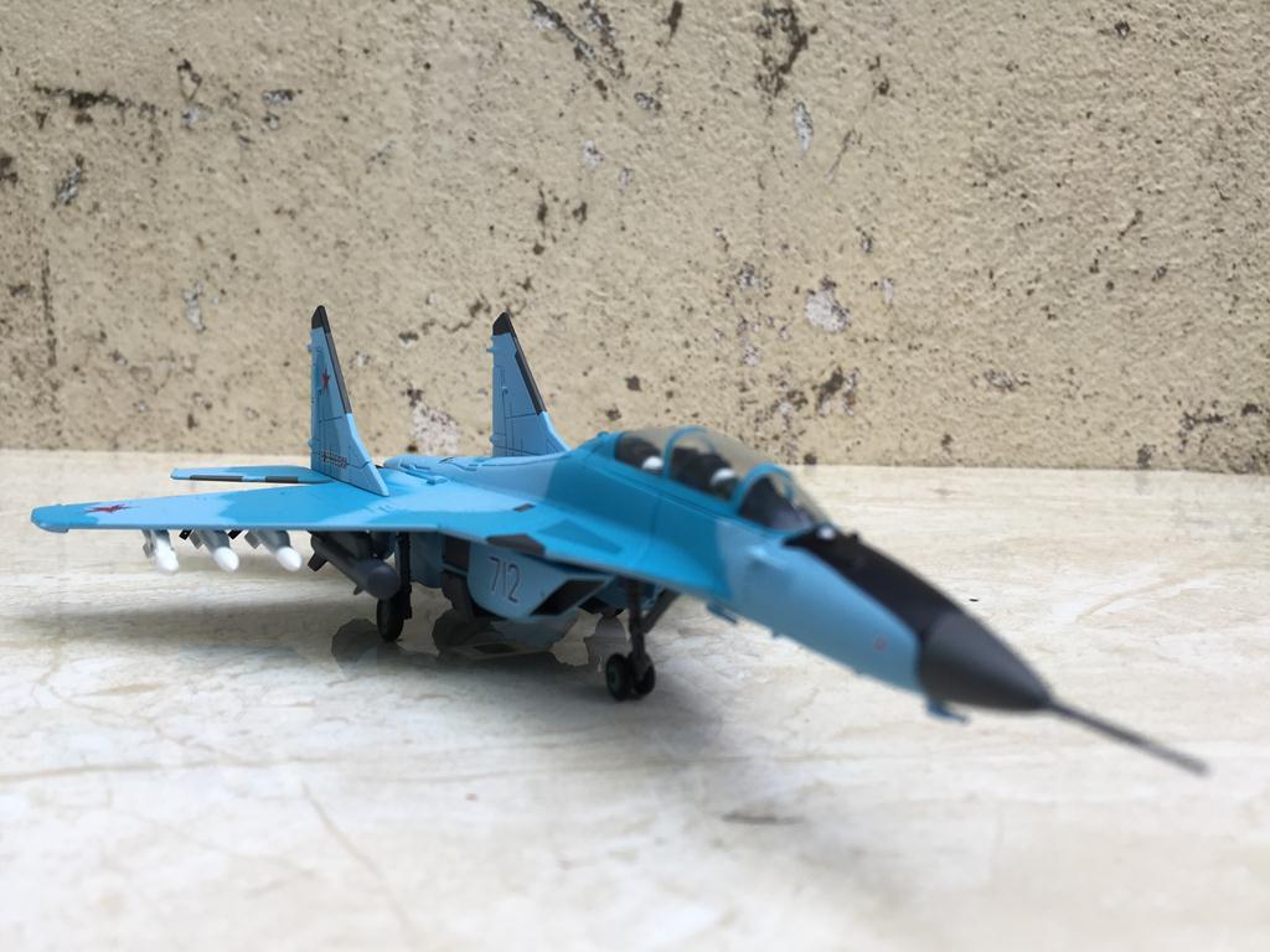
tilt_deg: -8.2
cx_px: 635
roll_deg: -2.0
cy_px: 476
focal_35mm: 29
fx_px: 1064
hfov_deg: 61.7
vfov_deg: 48.2
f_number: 2.2
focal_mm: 4.15
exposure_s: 1/112
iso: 32
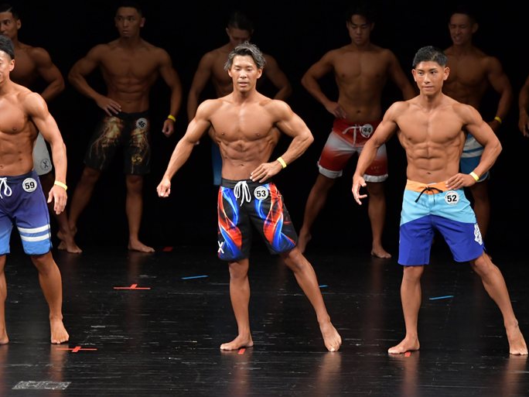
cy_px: 198
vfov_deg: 5.1
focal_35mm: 294
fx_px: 4493
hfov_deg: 6.7
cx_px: 274
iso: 3200
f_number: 5.6
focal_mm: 180
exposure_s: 1/400
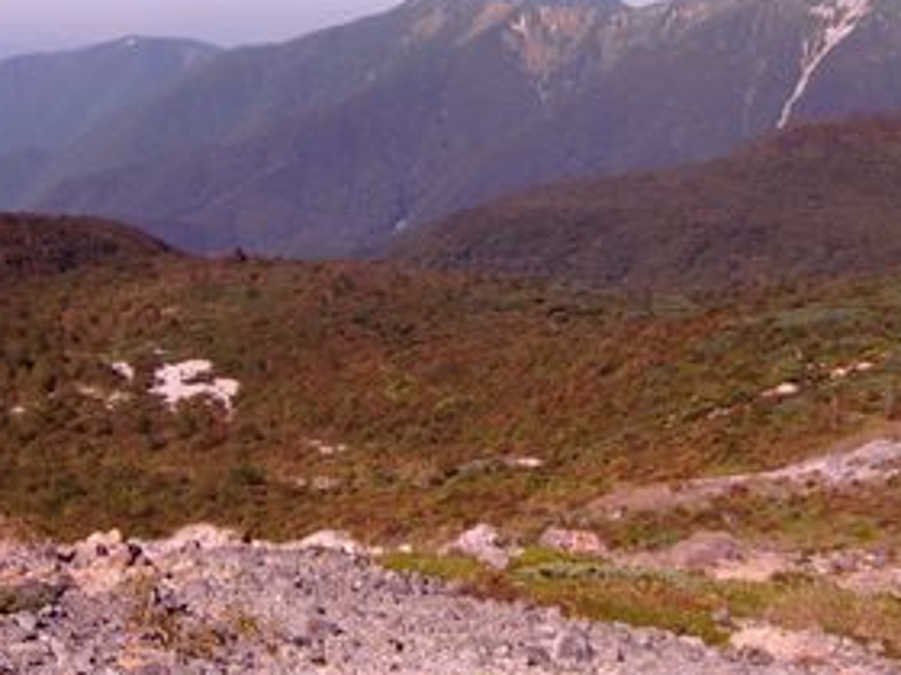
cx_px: 505
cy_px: 297
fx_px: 1301
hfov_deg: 38.1
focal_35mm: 50
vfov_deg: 29.1
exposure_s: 1/250
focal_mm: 4.9
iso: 64
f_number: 7
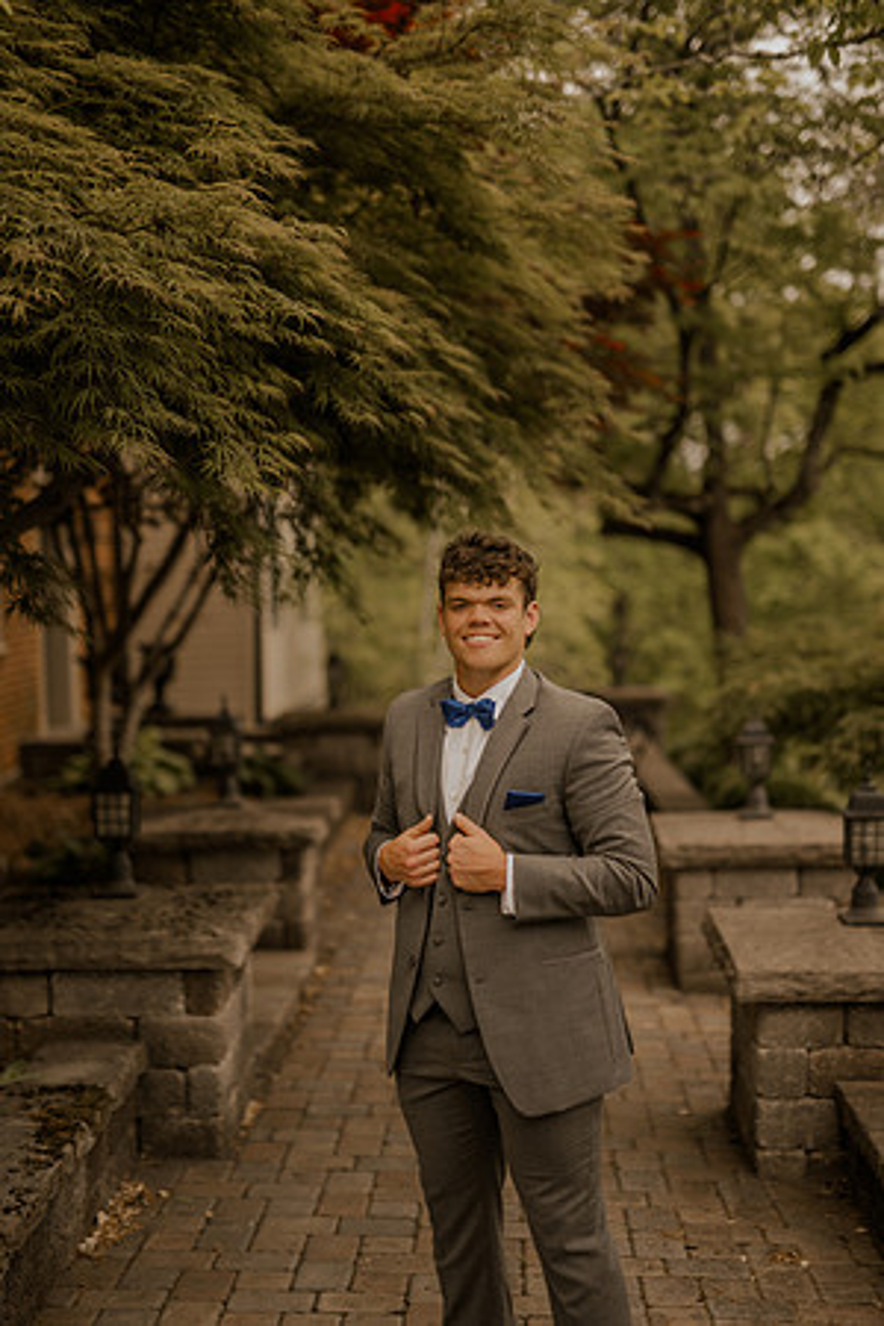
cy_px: 663
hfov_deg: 27.0
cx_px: 442
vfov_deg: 39.6
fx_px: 1842
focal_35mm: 50
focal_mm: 50
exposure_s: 1/640
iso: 100
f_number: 2.2
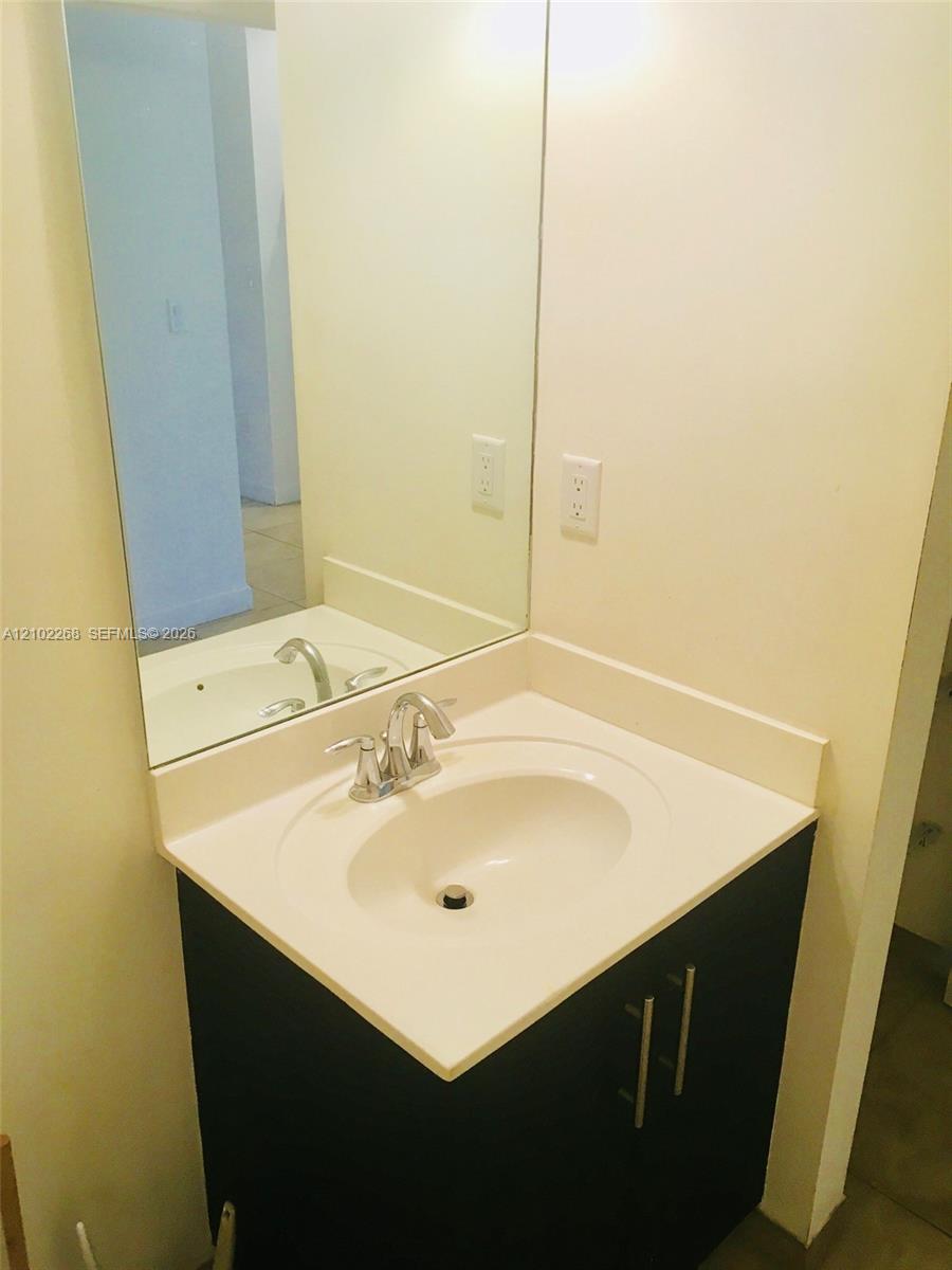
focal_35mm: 29
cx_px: 476
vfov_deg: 61.7
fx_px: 1063
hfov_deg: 48.2
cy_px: 635
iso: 64
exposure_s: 1/33
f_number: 2.2
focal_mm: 4.15
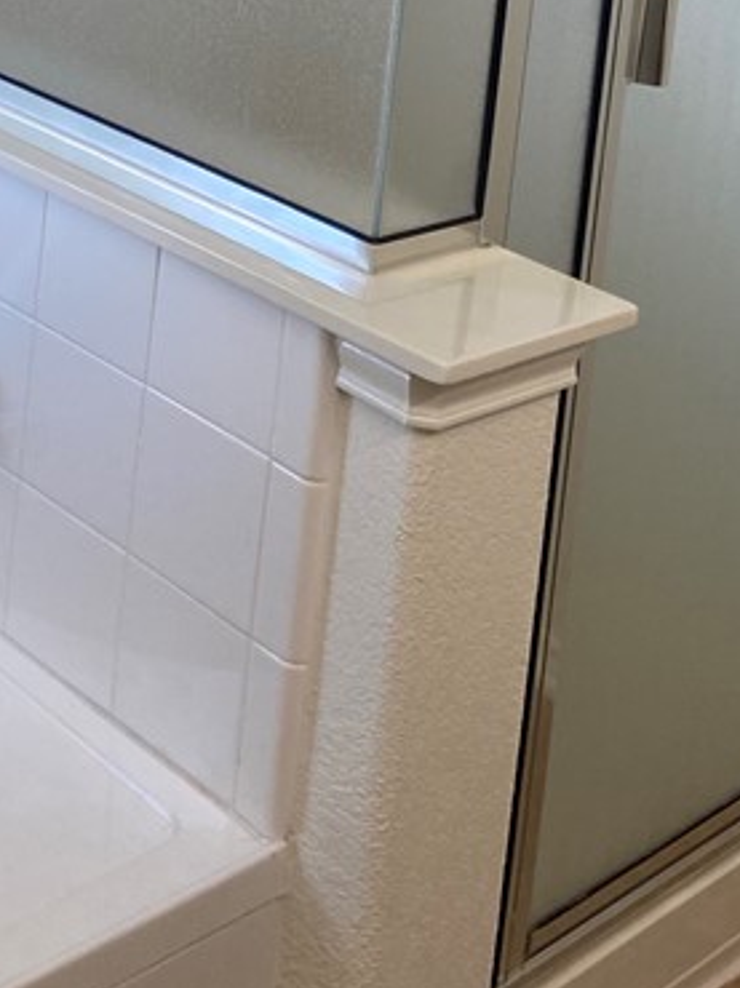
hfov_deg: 20.1
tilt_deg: -7.7
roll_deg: -4.2
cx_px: 126
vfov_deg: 24.5
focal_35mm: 72
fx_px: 2055
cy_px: -192
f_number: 1.8
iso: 125
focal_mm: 4.25
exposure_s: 1/120
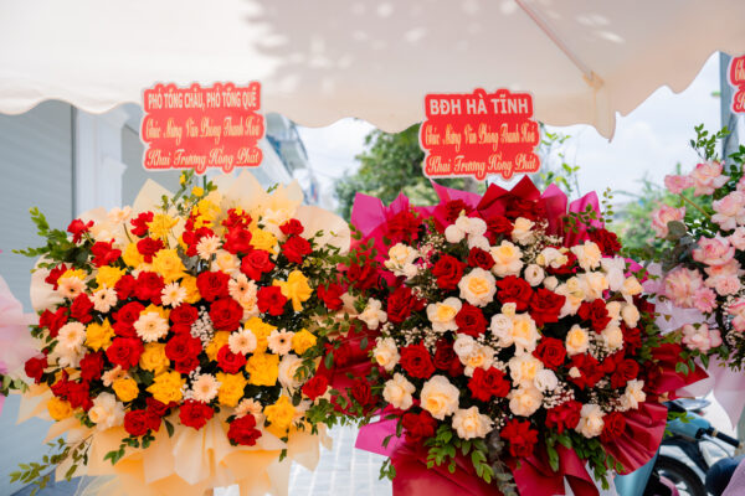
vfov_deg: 35.1
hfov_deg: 50.7
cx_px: 372
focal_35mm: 38
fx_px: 786
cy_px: 248
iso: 100
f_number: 3.2
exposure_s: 1/640
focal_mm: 38
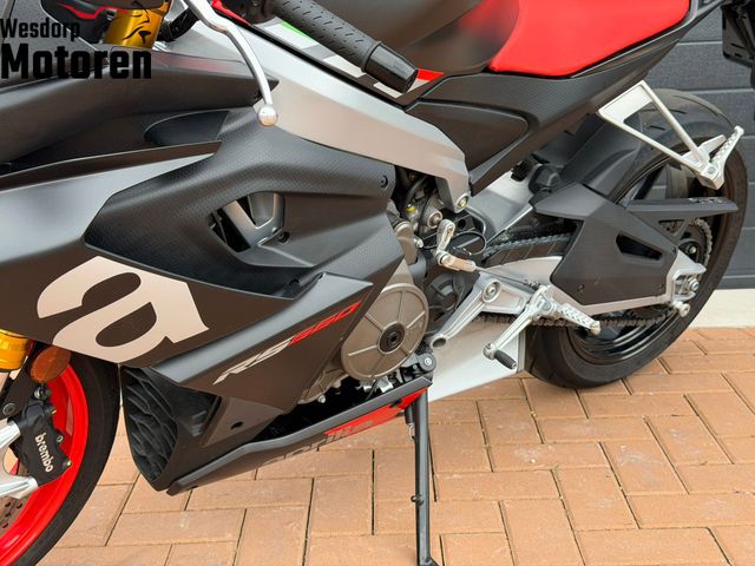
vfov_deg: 30.3
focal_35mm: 48
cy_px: 283
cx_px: 378
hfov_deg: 39.7
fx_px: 1047
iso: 80
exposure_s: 1/309
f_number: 1.78
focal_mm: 6.76
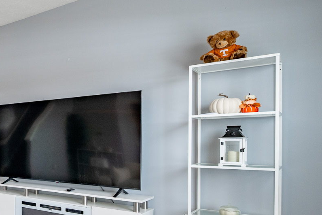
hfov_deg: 37.7
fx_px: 322
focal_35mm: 36
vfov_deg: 36.5
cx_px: -76
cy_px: 144
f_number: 5
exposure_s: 1/25
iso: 100
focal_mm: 14
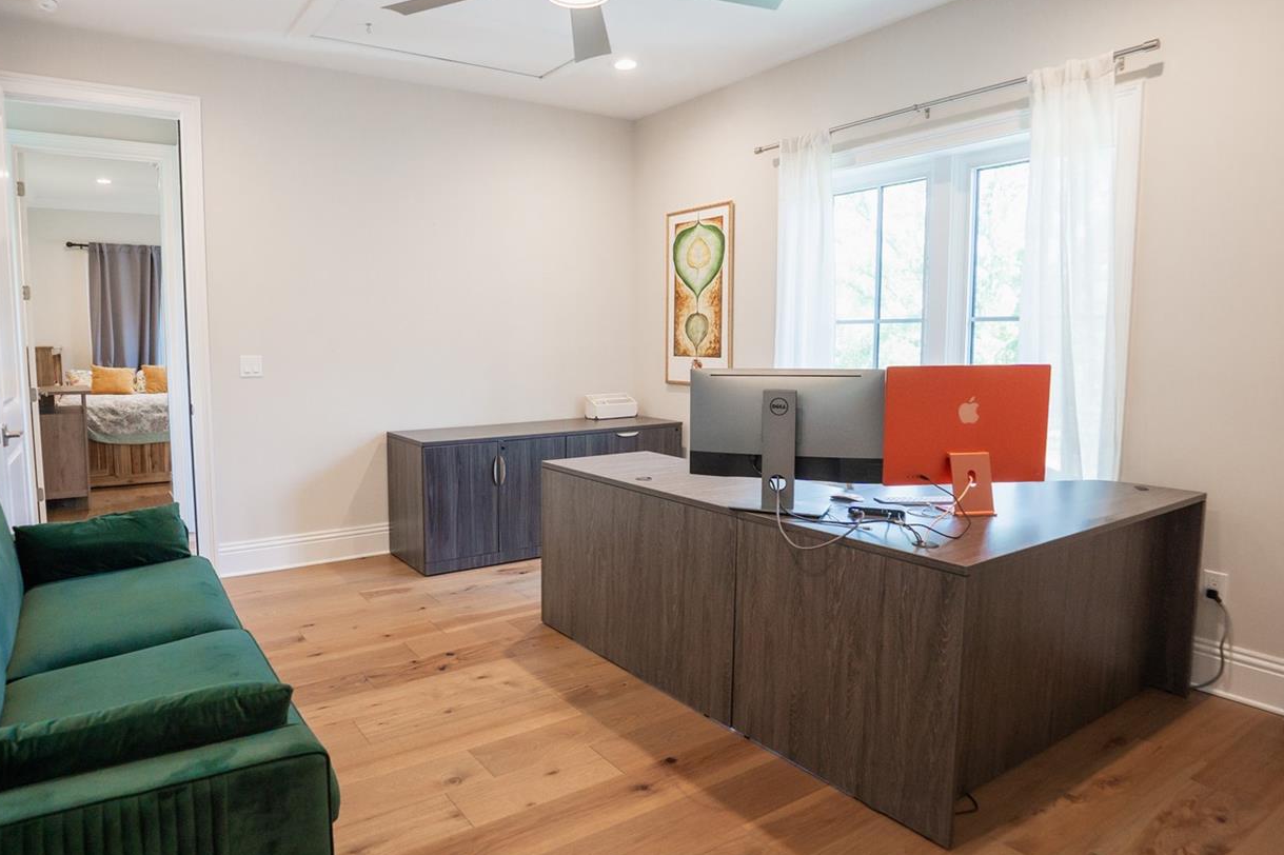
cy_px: 419
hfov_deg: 80.6
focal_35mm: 21
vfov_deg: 59.5
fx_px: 749
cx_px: 542
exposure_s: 1/160
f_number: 4
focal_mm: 16
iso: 1600
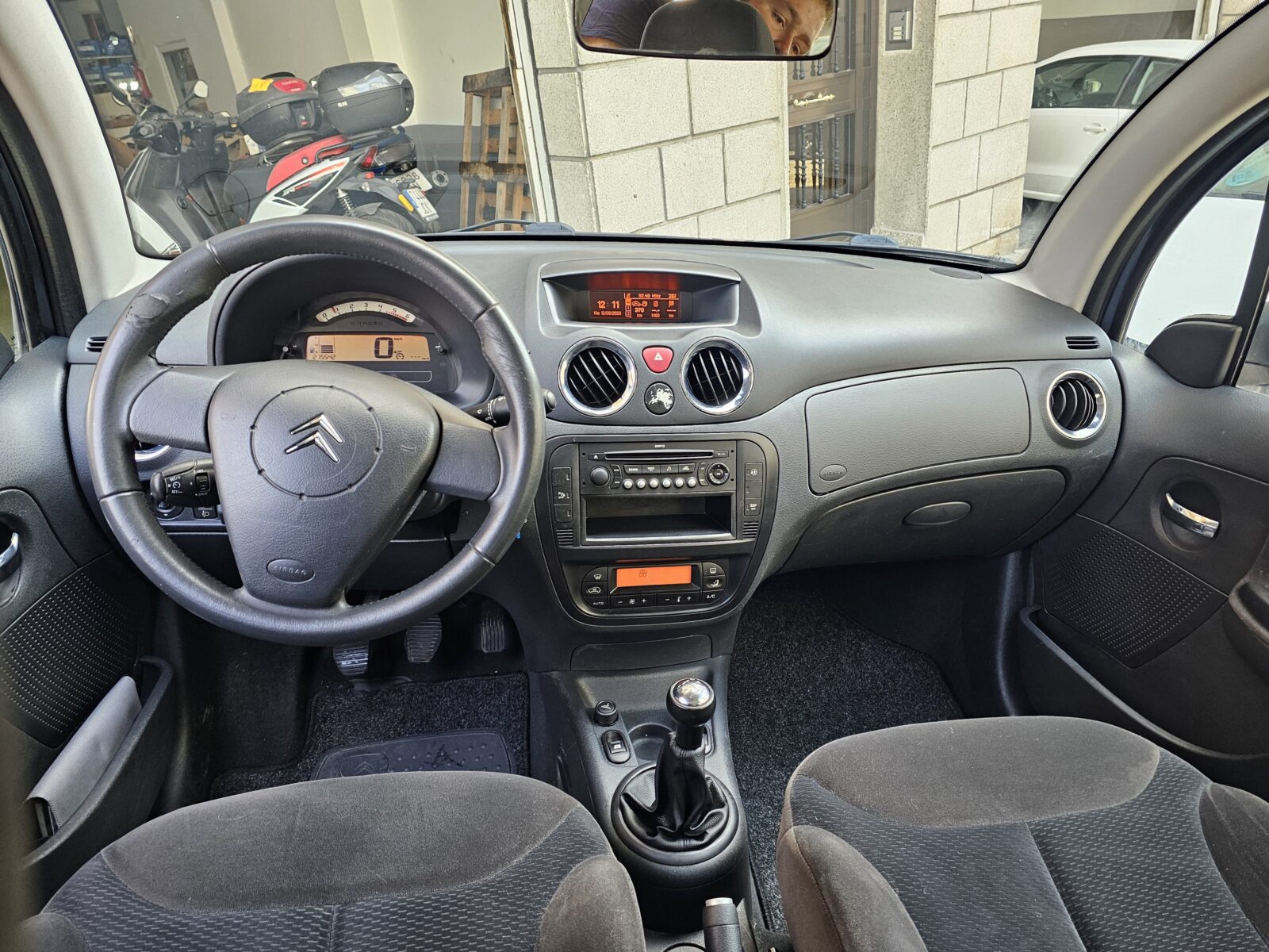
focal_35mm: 23
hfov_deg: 73.9
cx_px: 634
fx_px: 843
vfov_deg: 58.9
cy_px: 476
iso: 160
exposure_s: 1/100
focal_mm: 6.3
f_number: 1.7
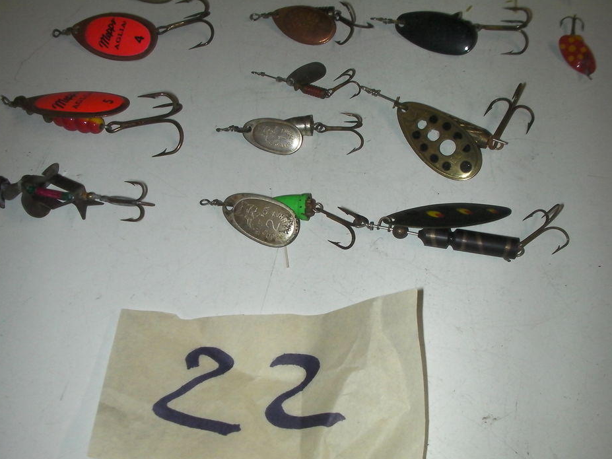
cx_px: 289
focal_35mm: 41
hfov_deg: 45.8
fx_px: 725
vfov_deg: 35.1
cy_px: 246
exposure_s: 1/30
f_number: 5.6
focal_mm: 6.3
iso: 200
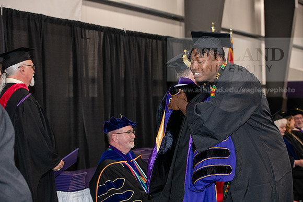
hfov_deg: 28.8
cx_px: 152
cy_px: 101
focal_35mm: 70
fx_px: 589
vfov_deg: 19.5
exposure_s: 1/200
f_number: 5
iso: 2500
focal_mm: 70
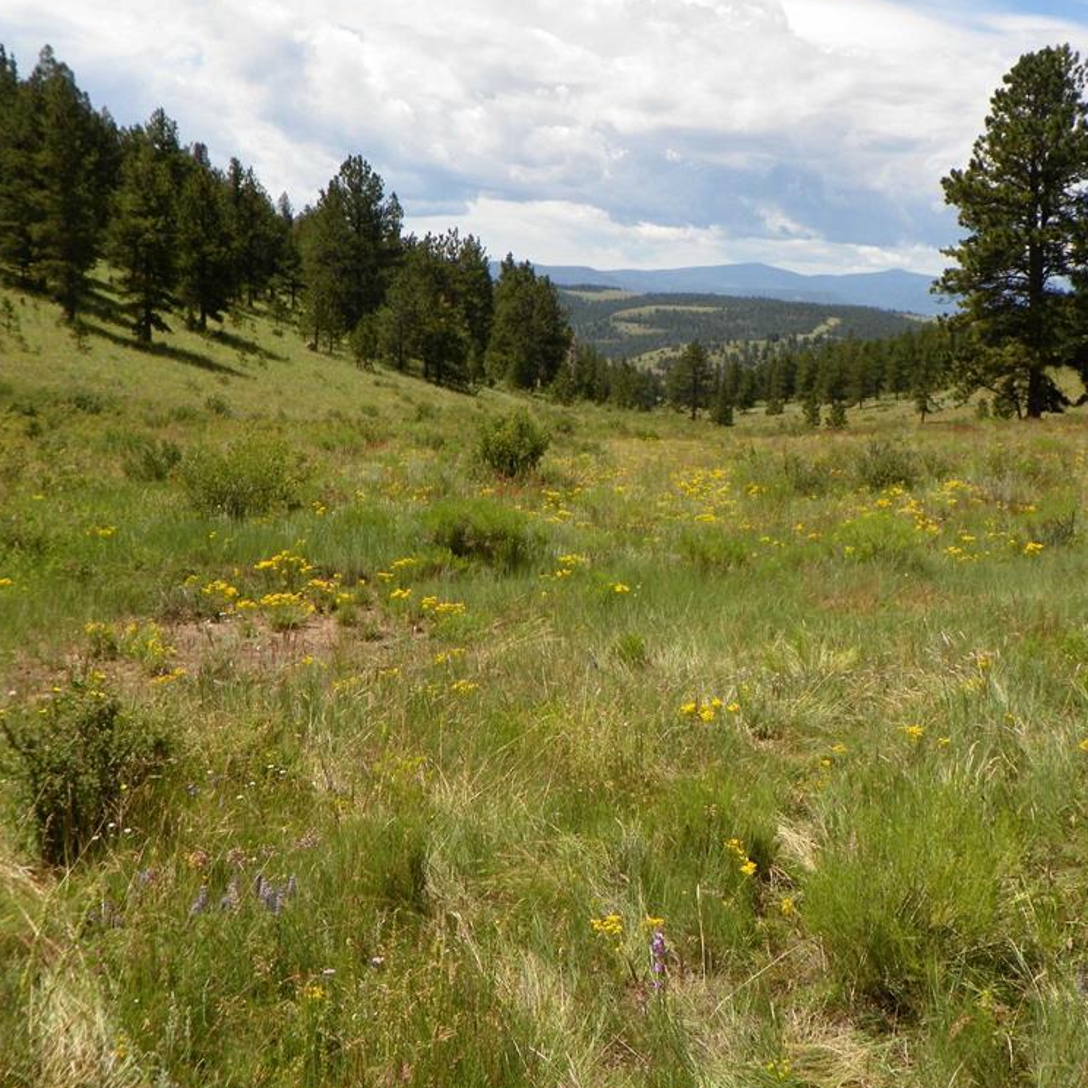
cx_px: 738
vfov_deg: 37.6
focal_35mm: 45
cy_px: 547
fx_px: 1600
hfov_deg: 37.1
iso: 64
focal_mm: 6.6
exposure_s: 1/400
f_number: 5.6
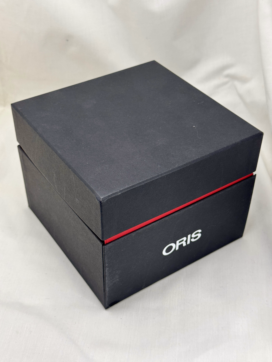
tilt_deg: -38.4
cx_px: 136
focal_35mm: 48
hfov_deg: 30.3
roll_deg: -0.2
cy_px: 181
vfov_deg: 39.7
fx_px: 503
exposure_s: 1/60
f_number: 1.78
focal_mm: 6.76
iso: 64
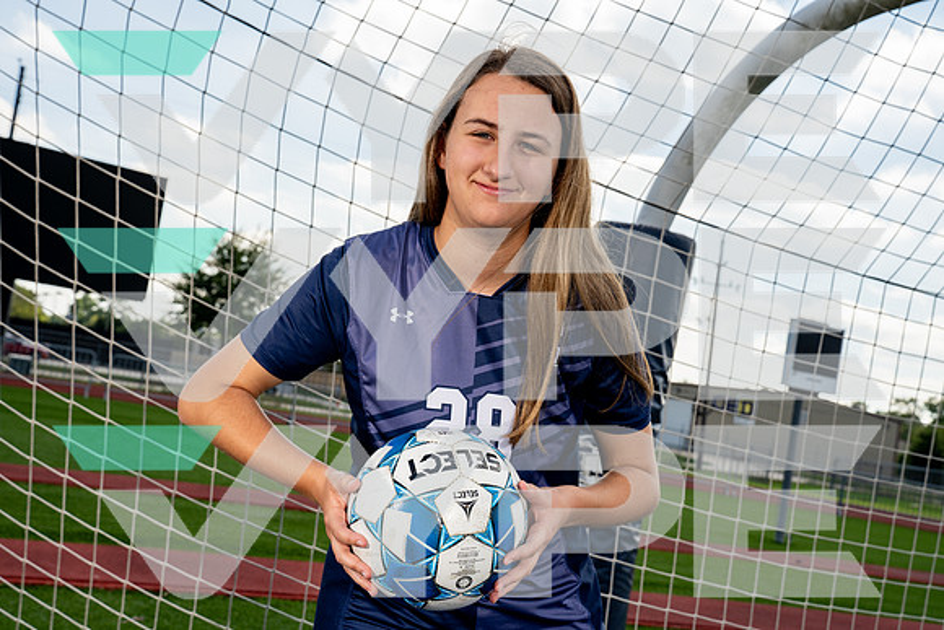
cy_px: 315
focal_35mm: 46
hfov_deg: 42.7
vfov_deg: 29.3
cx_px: 472
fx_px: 1206
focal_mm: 46
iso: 100
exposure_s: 1/250
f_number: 8
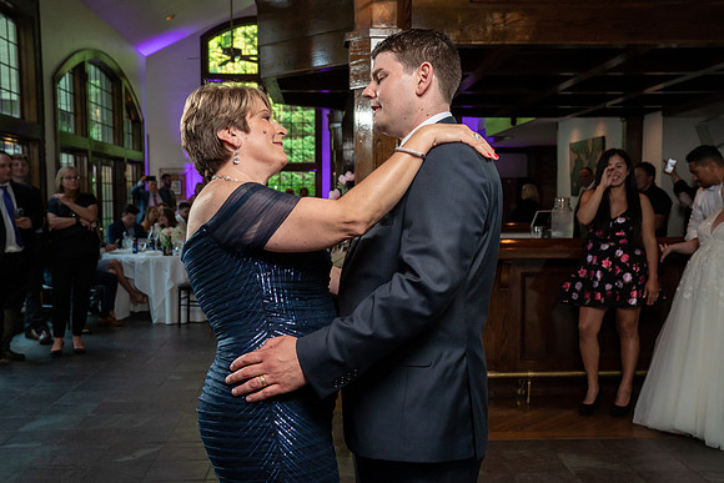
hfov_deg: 49.9
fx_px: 778
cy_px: 242
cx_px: 358
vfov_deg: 34.5
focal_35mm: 39
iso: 2000
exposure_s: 1/200
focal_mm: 38
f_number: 5.6
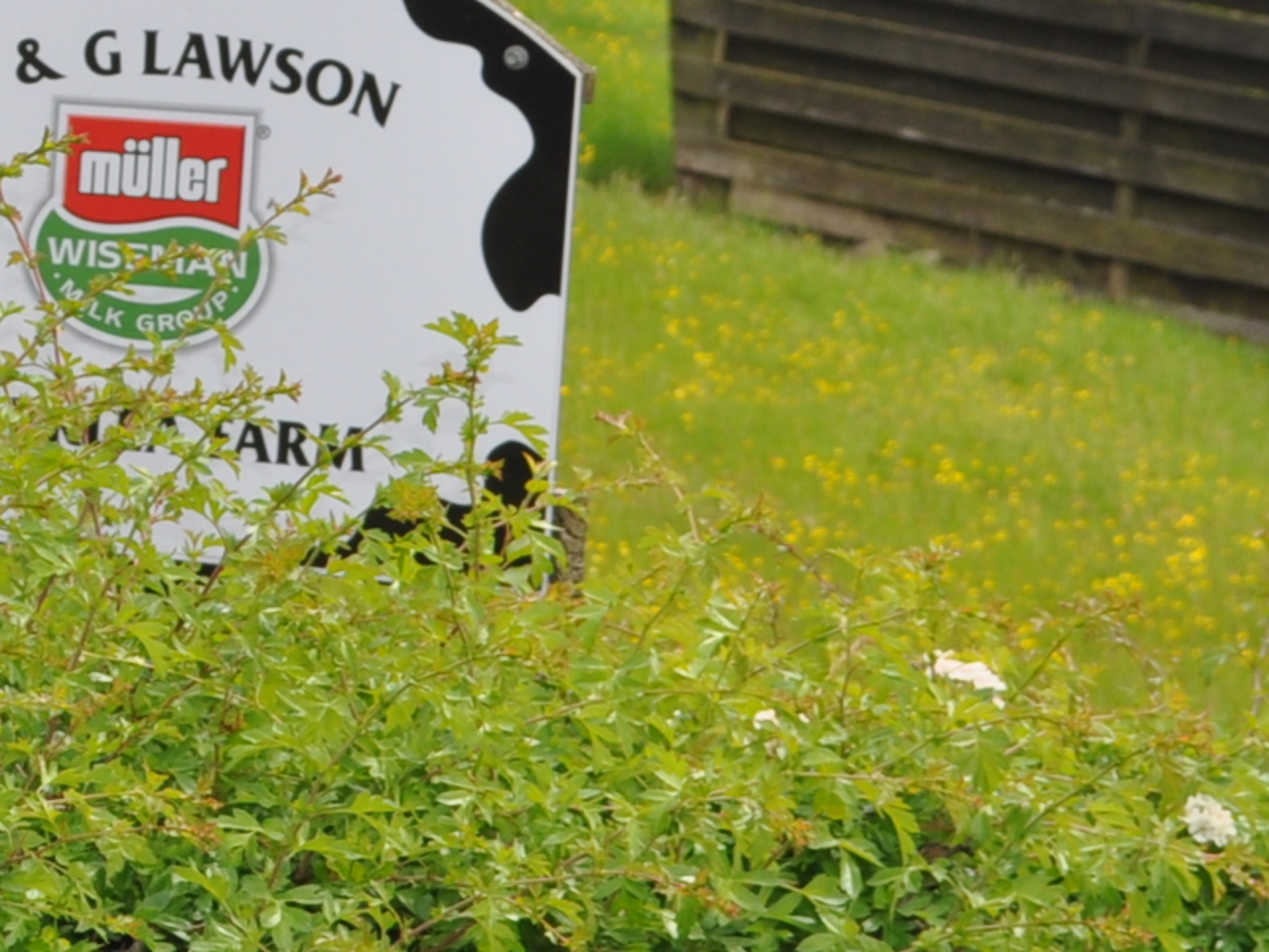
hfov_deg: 8.3
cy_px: 103
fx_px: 8471
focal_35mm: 231
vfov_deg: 6.4
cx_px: -1024
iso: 200
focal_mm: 40
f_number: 11
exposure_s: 1/200
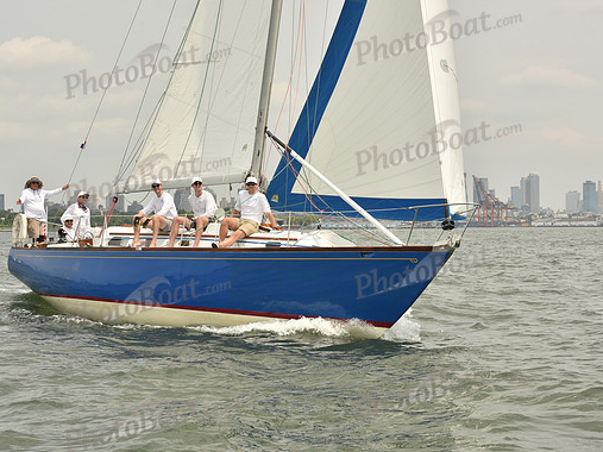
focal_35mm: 77
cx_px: 294
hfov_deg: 25.3
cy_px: 223
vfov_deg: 19.1
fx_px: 1341
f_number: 11
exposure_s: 1/640
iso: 250
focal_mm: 70
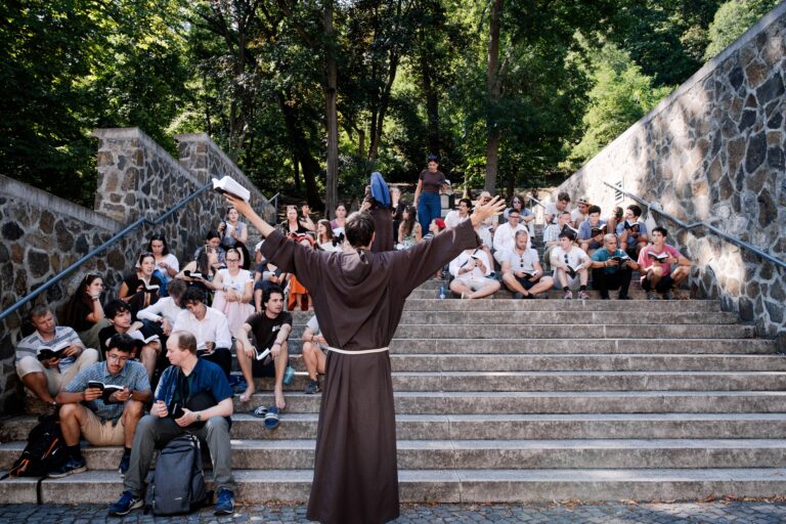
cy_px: 262
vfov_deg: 47.7
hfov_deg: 67.1
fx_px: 593
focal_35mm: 27
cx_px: 393
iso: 640
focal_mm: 18
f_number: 5
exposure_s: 1/500
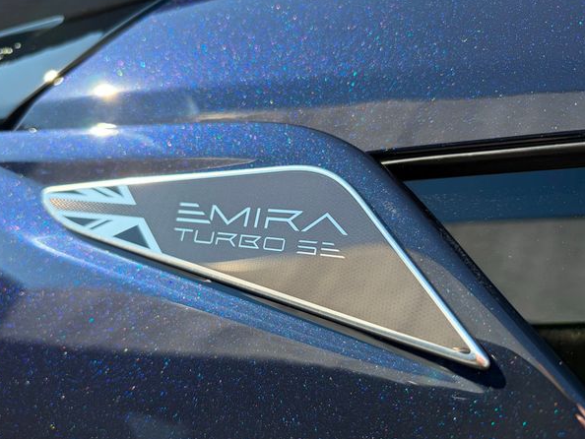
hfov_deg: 63.3
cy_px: 233
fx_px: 473
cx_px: 271
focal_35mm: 28
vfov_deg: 49.7
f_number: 1.6
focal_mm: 5.96
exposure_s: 1/861
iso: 64
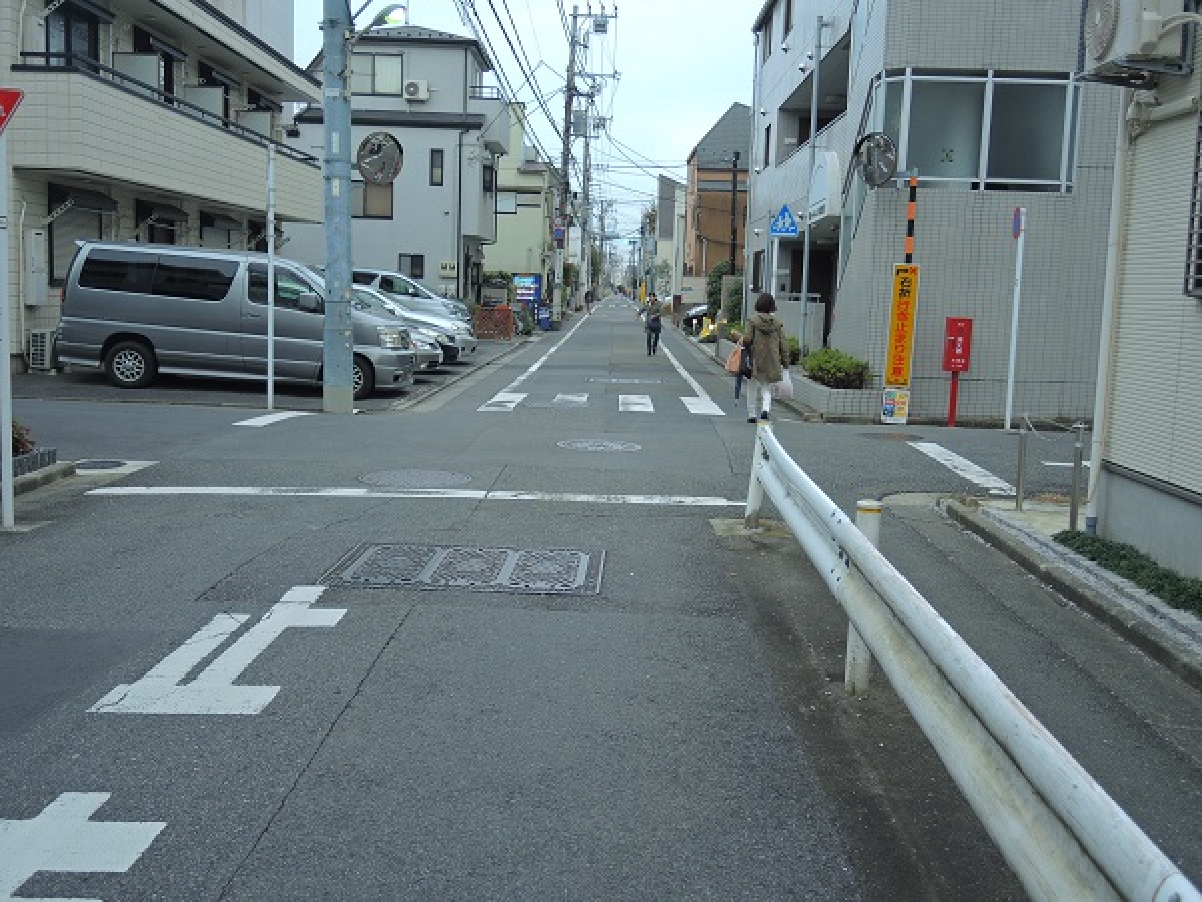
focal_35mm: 35
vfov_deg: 40.7
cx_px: 601
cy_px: 451
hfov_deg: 52.6
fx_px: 1215
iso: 140
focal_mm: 7.6
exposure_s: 1/50
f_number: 2.2
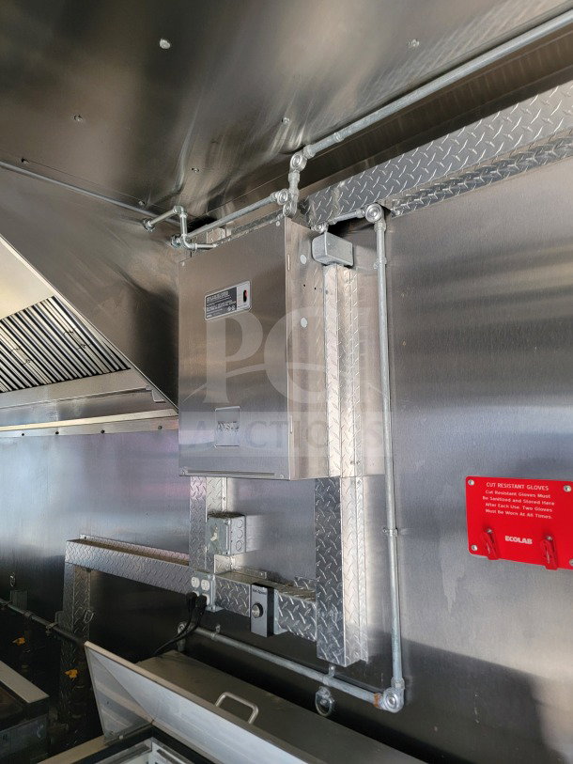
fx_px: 530
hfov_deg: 56.8
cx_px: 286
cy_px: 382
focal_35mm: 24
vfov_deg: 71.6
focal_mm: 6.7
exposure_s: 1/60
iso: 200
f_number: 1.8
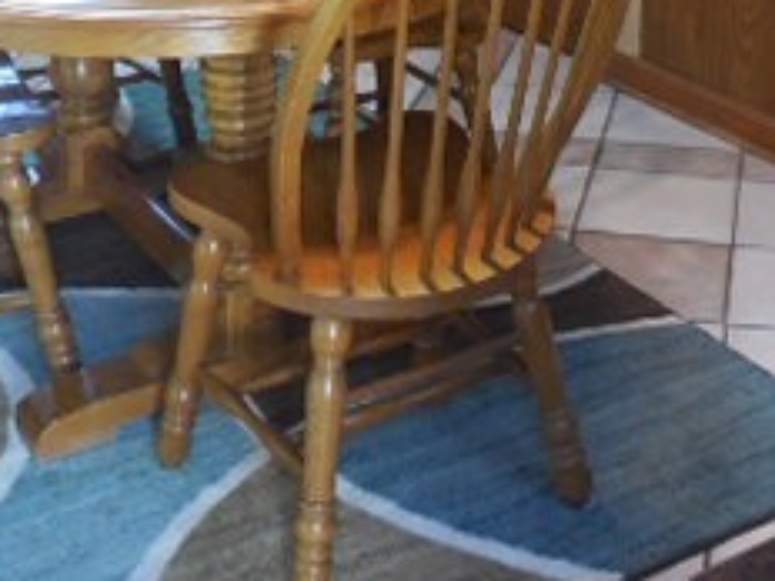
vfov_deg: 19.4
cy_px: -210
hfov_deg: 28.1
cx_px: 484
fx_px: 1545
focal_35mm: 69
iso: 400
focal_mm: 4.5
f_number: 3.1
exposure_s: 1/30
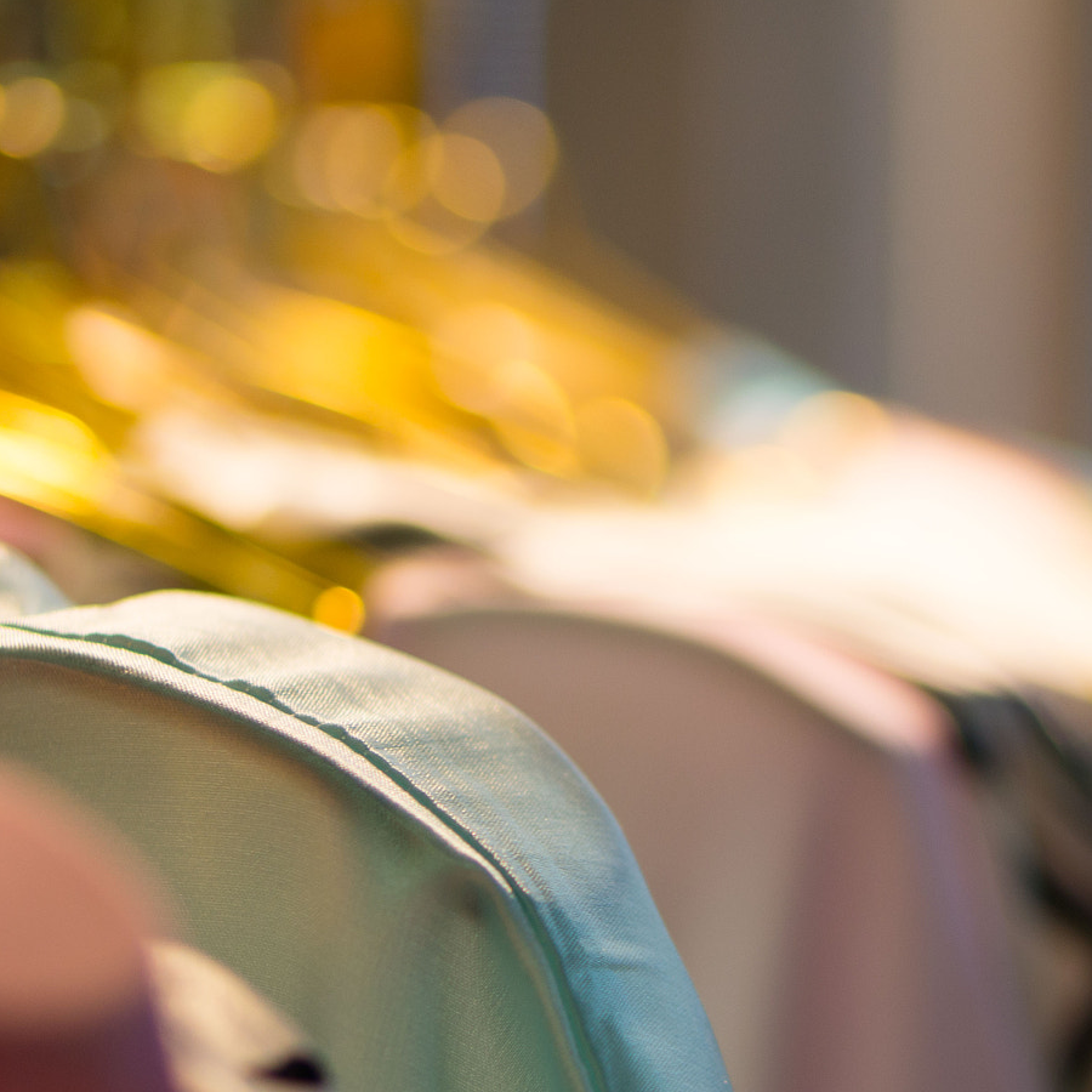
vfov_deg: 12.0
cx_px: 1026
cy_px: 822
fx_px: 5175
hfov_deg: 11.9
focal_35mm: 145
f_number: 1.8
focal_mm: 50
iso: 160
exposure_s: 1/80
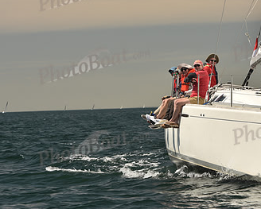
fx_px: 1539
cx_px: 192
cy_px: 94
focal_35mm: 199
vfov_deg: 7.8
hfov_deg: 9.7
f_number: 7.1
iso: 250
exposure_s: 1/640
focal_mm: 120
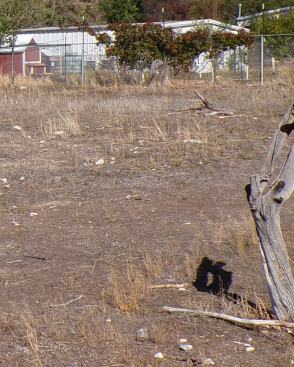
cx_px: -117
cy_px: 126
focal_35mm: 85
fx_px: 924
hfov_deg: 16.8
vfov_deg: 22.4
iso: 100
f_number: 5.8
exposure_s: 1/600
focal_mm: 4.3
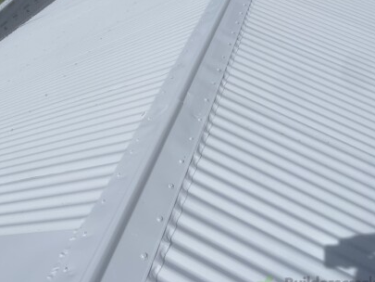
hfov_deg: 48.9
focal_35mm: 37
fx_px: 401
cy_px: 94
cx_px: 113
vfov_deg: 38.2
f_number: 1.6
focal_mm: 5.1
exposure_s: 1/10989
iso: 32
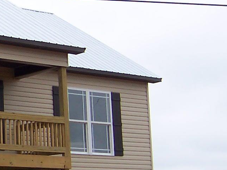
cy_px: 69
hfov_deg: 16.0
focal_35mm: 114
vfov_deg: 13.0
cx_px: -103
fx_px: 747
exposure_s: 1/250
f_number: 3.4
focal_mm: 5.6
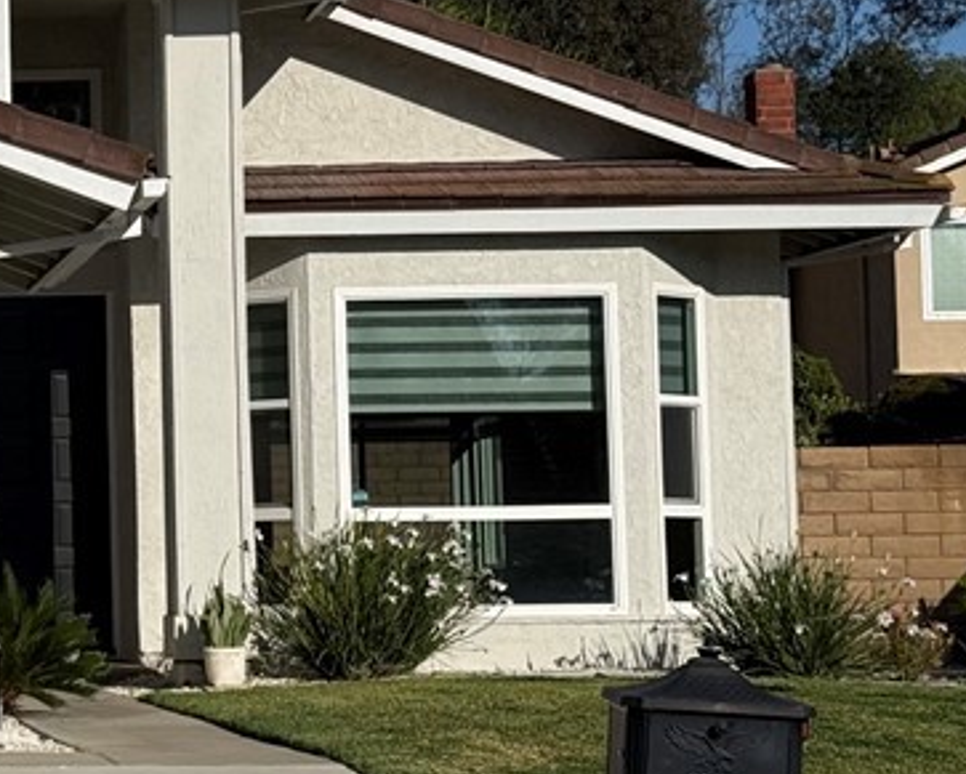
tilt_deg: +4.5
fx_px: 3777
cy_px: 322
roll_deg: +0.8
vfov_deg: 11.7
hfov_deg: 13.9
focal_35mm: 132
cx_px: -381
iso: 50
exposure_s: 1/13333
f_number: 1.78
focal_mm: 6.76
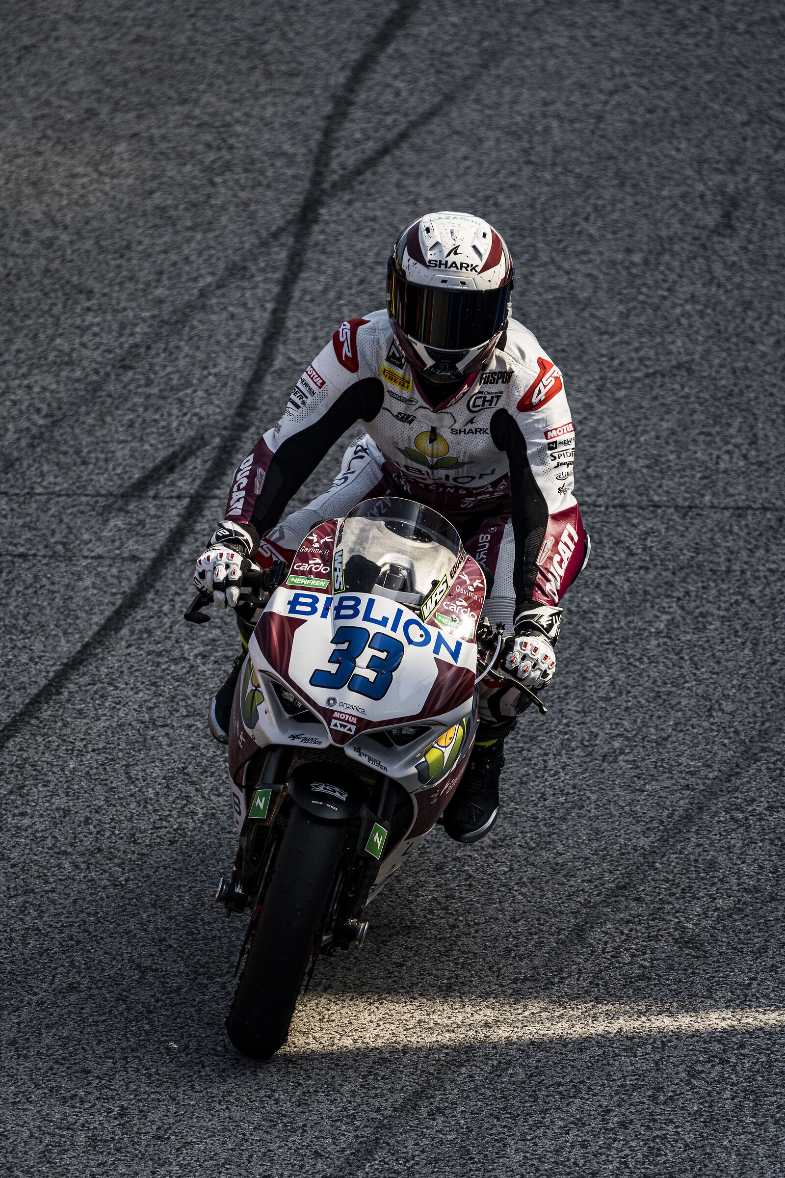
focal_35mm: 559
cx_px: 392
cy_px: 589
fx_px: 18283
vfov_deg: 3.7
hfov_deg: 2.5
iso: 640
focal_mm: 559
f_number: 8
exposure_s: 1/2500
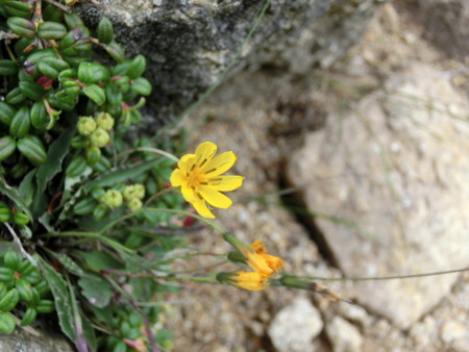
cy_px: 176
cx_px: 234
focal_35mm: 38
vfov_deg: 37.8
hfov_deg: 49.0
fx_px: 515
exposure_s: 1/125
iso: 100
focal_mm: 6.67
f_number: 3.9
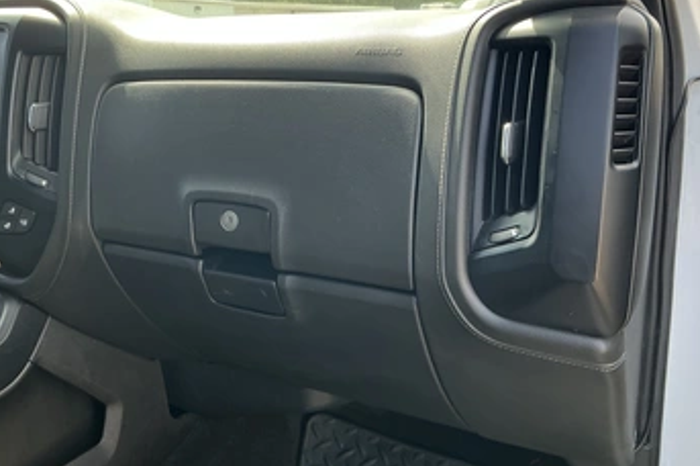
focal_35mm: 34
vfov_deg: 38.5
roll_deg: +2.3
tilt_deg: -10.5
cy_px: 170
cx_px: 333
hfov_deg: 55.8
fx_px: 660
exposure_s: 1/122
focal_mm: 3
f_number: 1.8
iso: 20
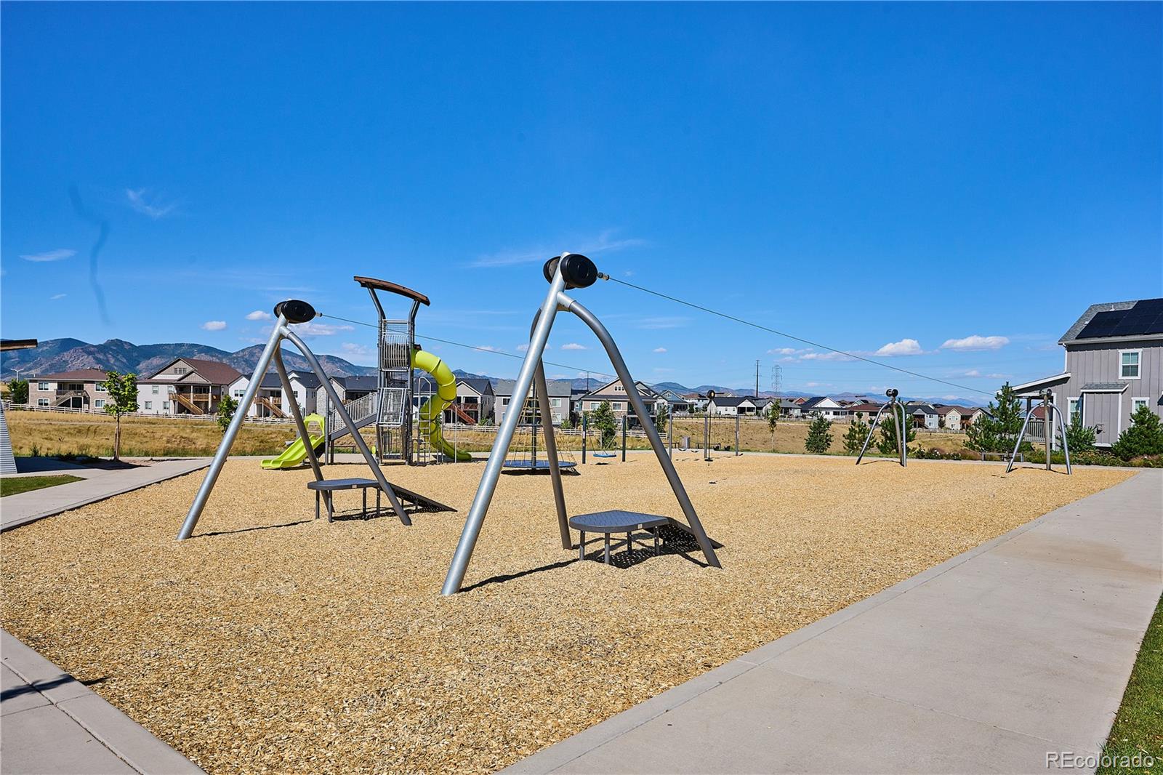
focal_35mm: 22
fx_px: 711
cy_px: 388
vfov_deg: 57.2
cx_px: 582
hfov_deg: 78.6
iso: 400
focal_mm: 22
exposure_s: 1/1600
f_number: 10
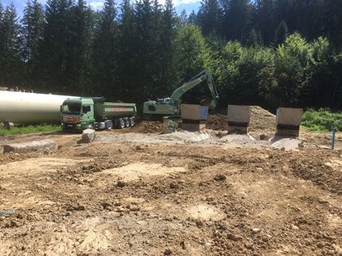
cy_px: 128
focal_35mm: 29
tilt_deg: -4.4
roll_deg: -2.5
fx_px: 286
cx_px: 171
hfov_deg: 61.7
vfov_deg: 48.2
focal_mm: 4.15
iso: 25
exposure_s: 1/818
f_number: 2.2
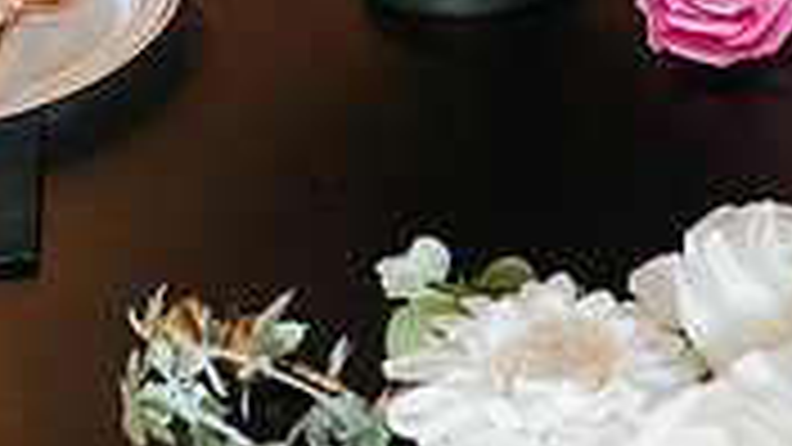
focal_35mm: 127
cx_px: 872
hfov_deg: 16.4
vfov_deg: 9.5
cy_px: -36
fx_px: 2667
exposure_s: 1/160
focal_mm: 35
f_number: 3.5
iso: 1000
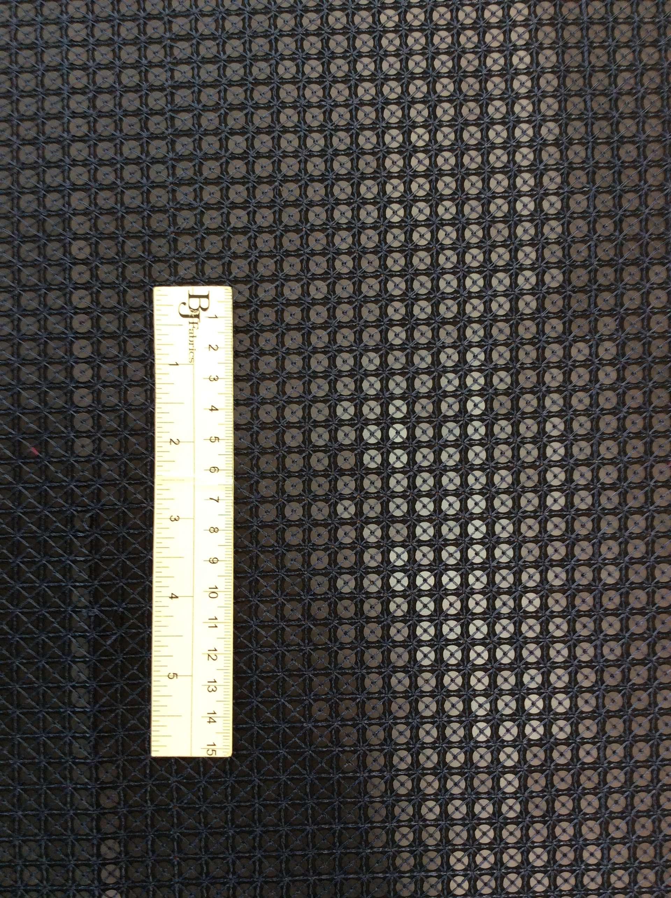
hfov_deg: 44.1
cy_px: 449
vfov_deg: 56.9
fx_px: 829
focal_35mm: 32
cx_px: 336
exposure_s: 1/24
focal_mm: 3.3
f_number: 2.4
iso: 50
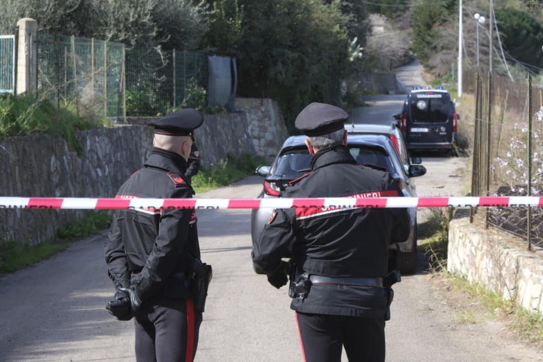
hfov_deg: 19.3
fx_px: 1599
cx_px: 272
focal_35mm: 106
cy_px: 181
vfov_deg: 12.9
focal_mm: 70.5
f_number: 8
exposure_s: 1/250
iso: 500
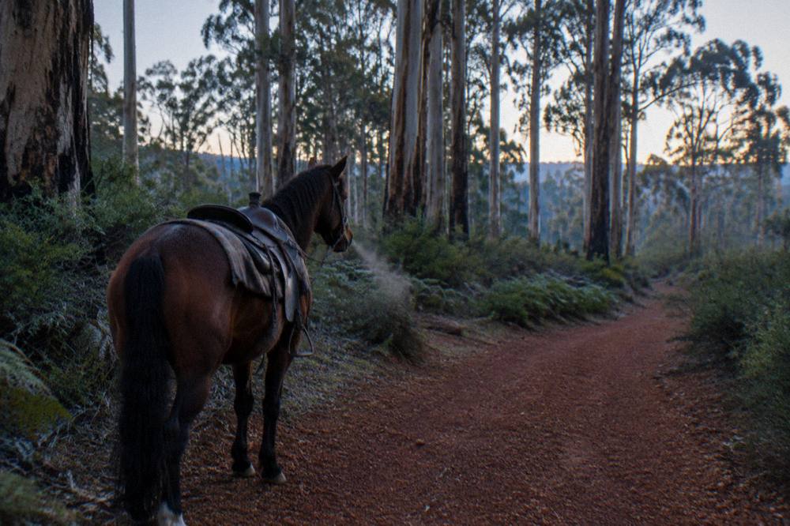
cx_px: 395
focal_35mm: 35
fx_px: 768
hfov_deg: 54.5
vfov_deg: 37.8
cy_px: 263
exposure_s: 1/30
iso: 6400
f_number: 8
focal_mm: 35
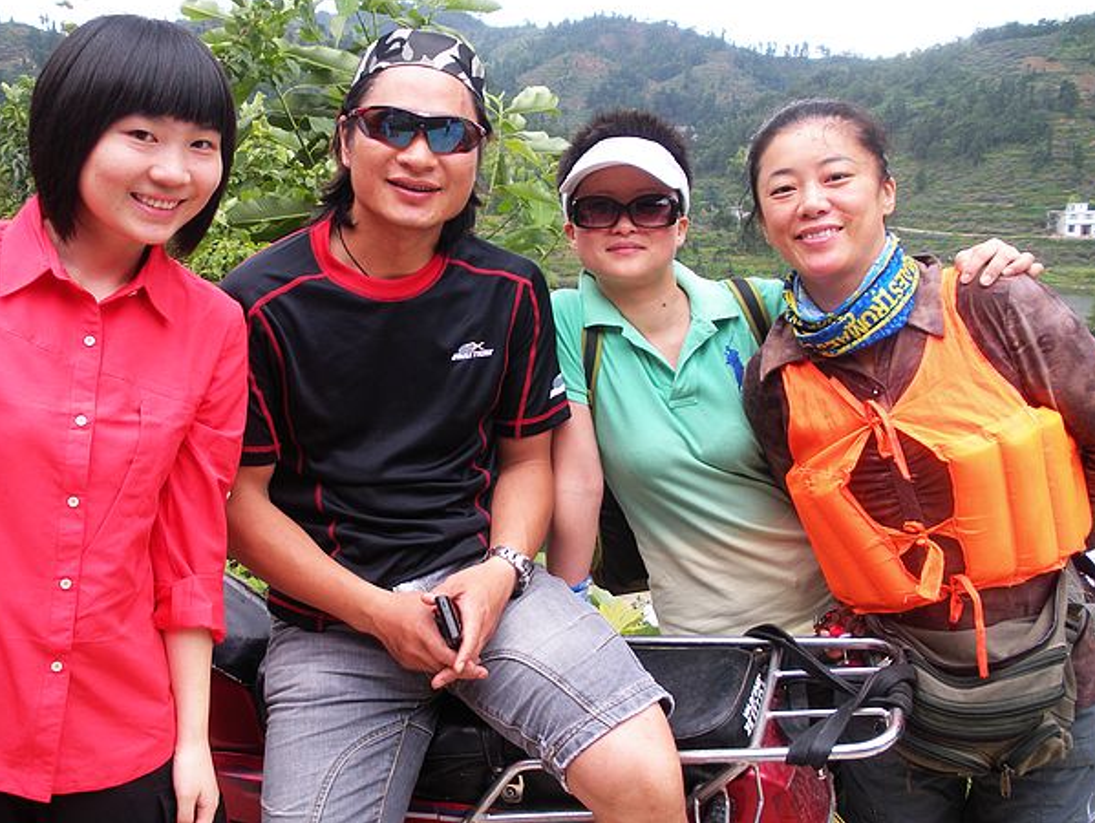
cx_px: 486
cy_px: 409
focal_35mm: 43
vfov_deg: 33.6
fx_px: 1361
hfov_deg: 43.8
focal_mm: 6.3
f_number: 3.5
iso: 75
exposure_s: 1/59.7
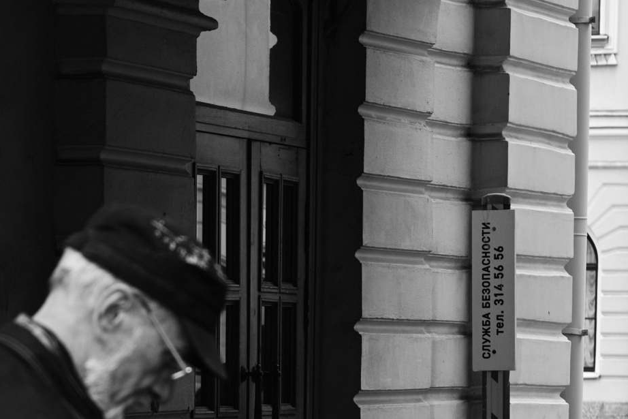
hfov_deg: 10.3
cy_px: 560
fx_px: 3489
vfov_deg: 6.8
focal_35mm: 200
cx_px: 239
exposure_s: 1/250
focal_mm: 48
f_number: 4
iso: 200
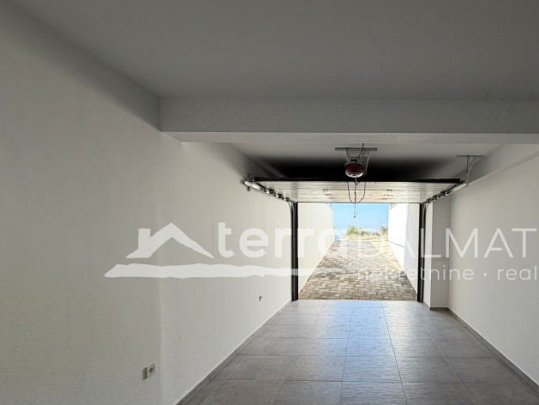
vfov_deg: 67.8
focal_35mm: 19
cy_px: 251
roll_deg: +1.1
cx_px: 360
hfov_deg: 81.7
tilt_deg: -3.4
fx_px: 296
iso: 50
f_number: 2.2
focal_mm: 2.22
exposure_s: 1/328
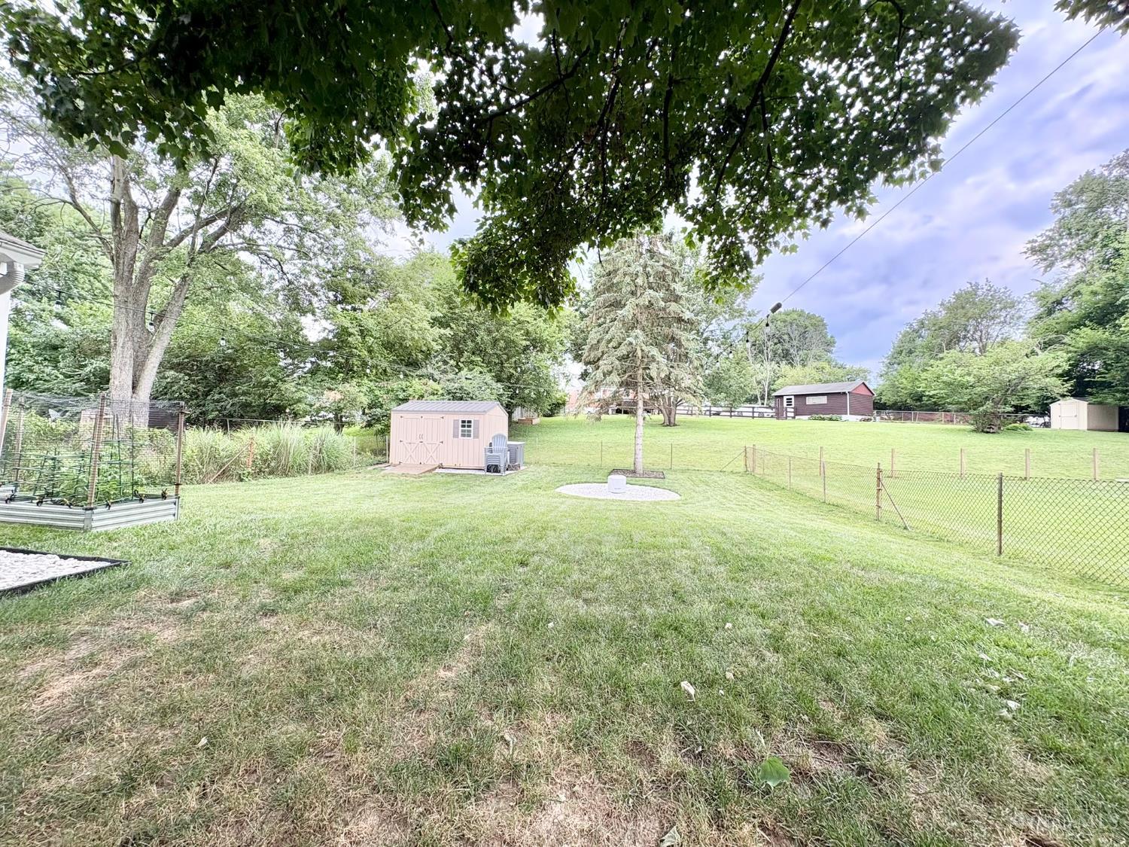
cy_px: 424
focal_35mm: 14
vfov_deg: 85.7
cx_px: 564
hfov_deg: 102.1
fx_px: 457
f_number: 2.2
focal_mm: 2.22
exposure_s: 1/212
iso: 64
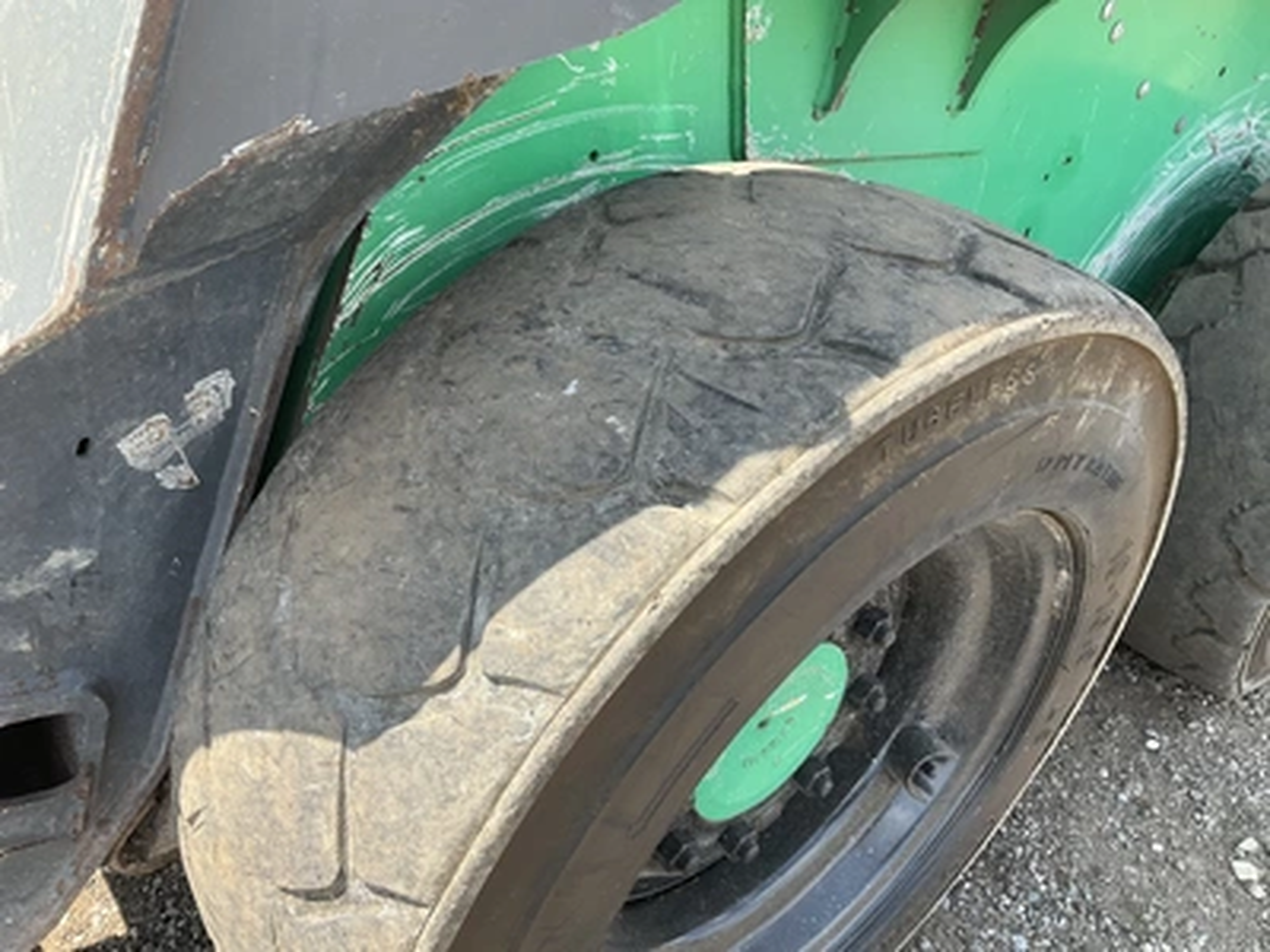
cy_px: 476
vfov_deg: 48.2
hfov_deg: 61.7
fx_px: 1064
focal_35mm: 29
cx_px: 635
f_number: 1.8
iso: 25
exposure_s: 1/295
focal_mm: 3
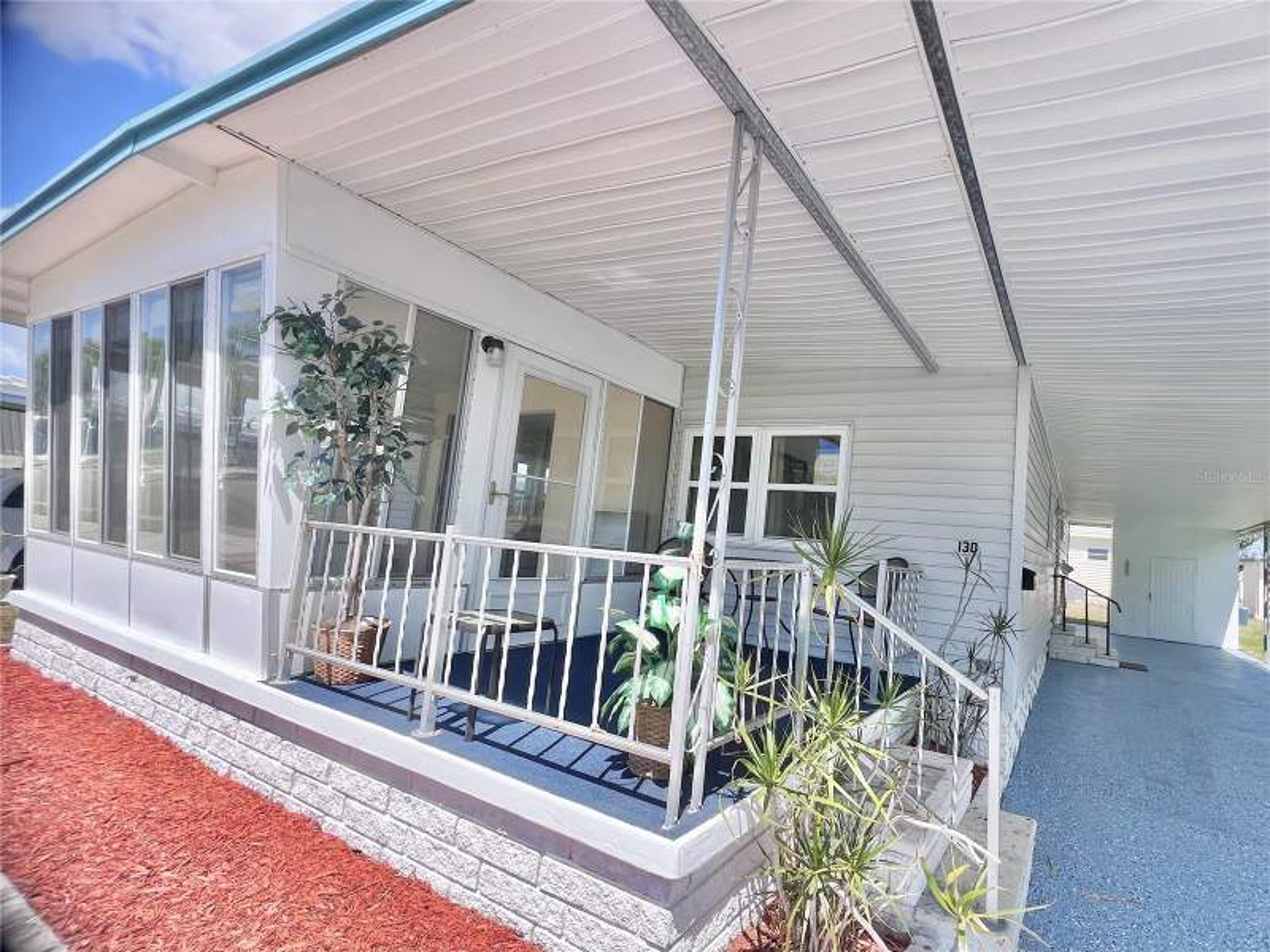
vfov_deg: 89.9
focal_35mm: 13
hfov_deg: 106.2
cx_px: 635
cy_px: 476
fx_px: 477
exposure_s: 1/723
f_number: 1.8
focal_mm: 1.57
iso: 32
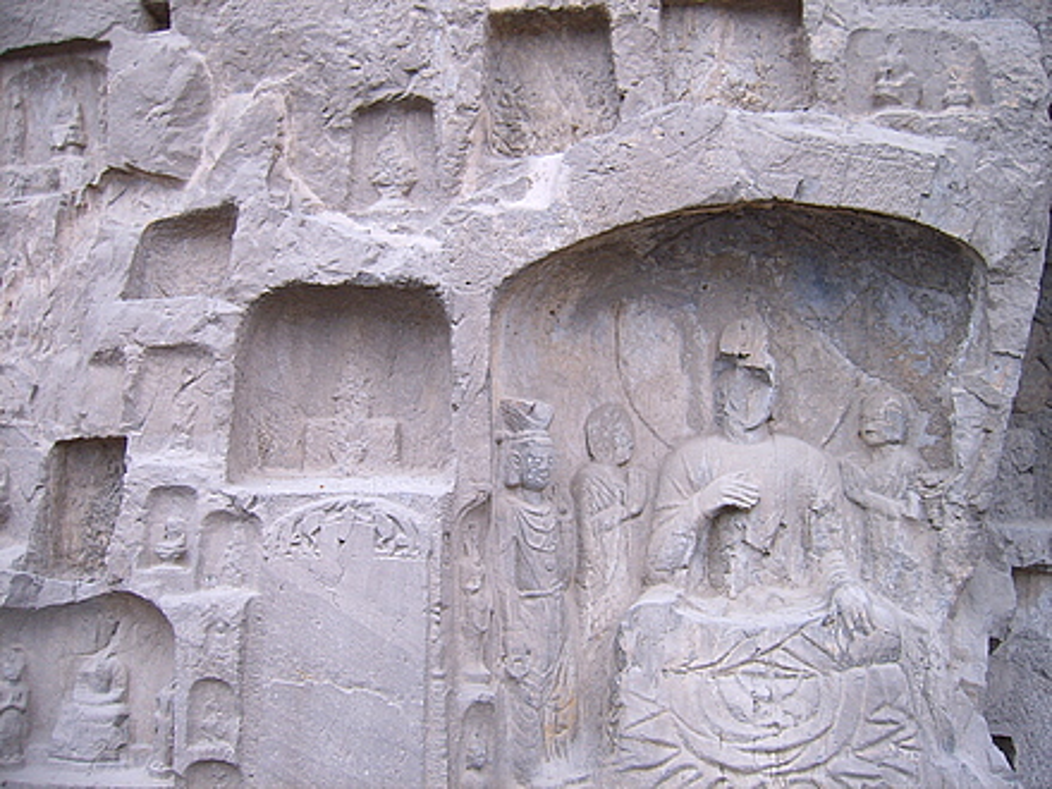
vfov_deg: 40.7
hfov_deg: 52.6
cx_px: 526
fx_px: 1064
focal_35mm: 35
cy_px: 394
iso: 50
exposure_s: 1/350
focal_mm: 5.8
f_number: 2.8
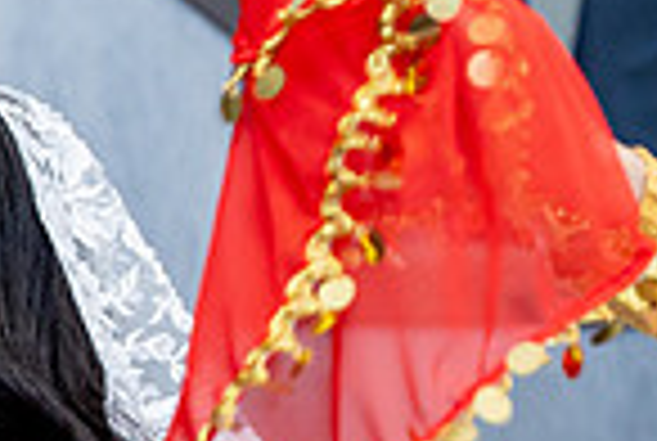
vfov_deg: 5.3
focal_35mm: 258
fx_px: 4718
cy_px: 479
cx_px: -490
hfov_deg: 7.7
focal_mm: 65
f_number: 2.8
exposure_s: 1/160
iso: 1000
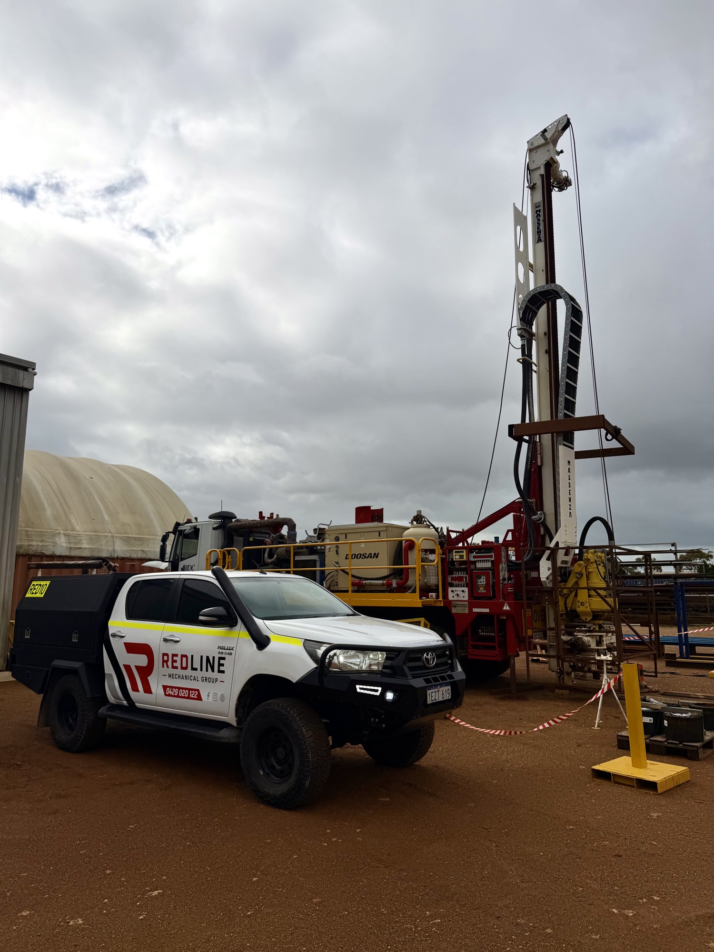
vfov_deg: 71.6
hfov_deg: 56.8
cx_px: 357
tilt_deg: +9.9
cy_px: 476
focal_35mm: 24
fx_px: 660
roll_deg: -0.8
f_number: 1.78
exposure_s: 1/11905
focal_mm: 6.76
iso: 80
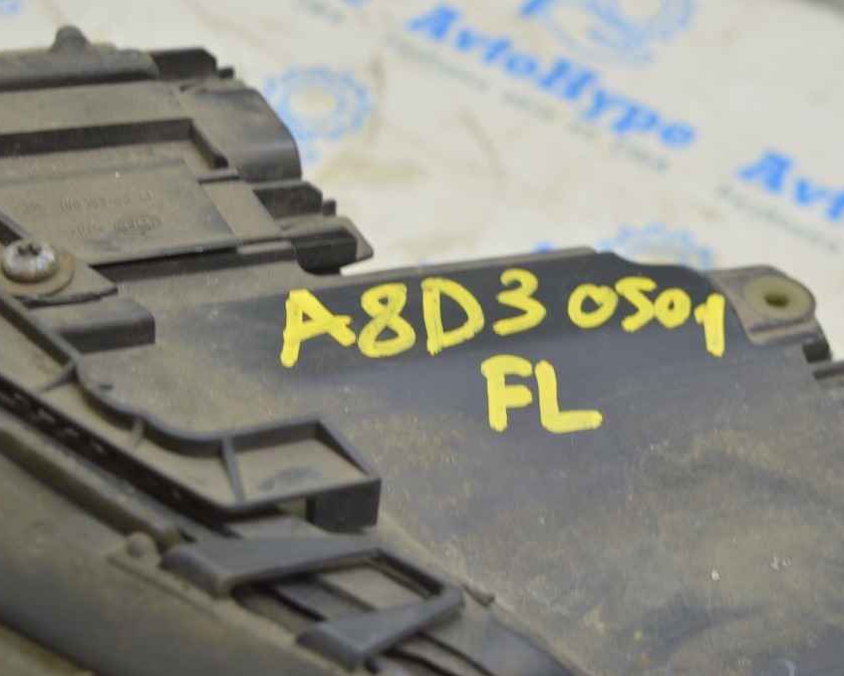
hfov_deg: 27.9
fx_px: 1699
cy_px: 338
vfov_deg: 22.5
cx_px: 466
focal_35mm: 68
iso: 400
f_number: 5.6
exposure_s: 1/20
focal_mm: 40
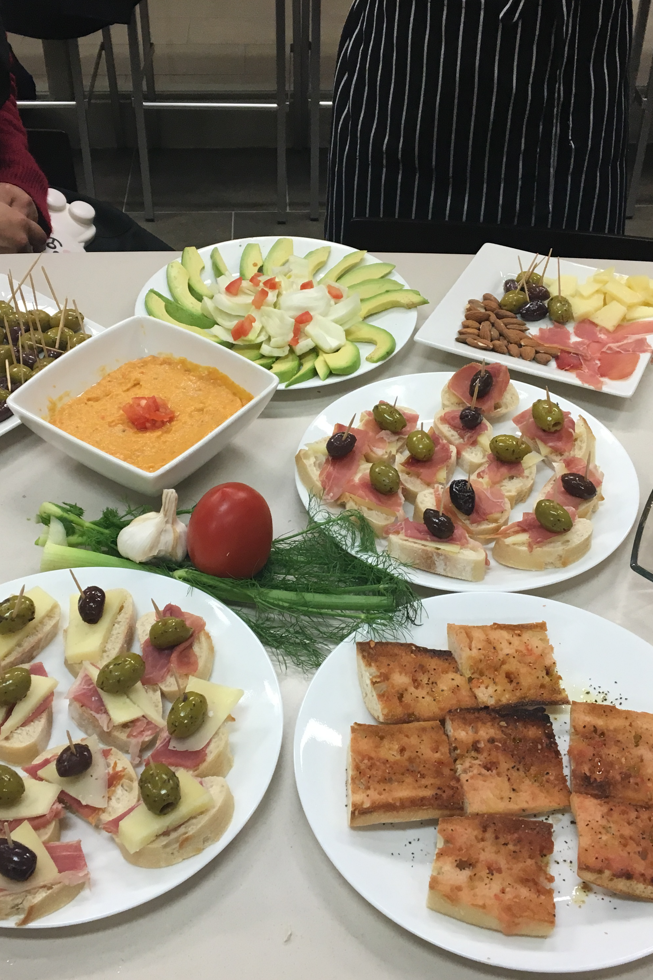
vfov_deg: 47.4
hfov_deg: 32.6
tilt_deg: -39.3
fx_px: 1116
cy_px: 491
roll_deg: -1.3
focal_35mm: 41
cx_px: 300
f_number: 2.2
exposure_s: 1/30
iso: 32
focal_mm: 4.15
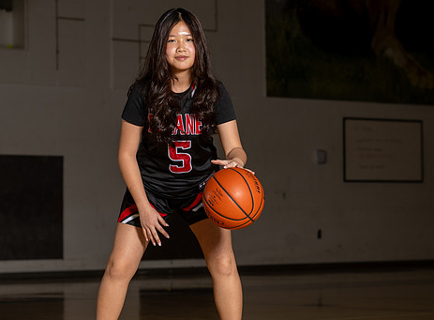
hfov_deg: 14.6
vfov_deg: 10.8
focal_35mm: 136
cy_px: 128
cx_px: 229
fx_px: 1694
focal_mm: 70
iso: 80
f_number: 4.5
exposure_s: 1/200
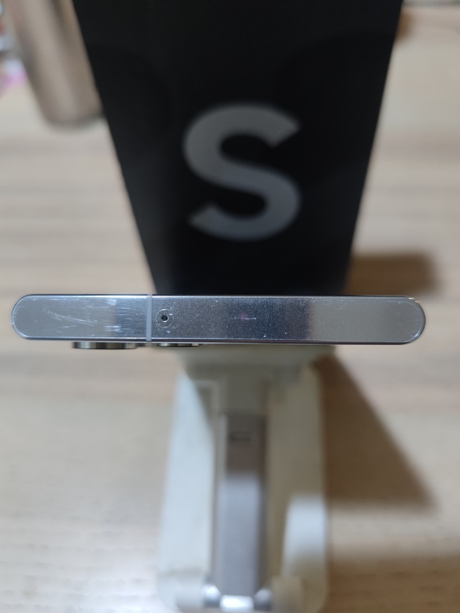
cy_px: 306
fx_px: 443
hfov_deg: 54.9
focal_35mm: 25
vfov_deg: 69.4
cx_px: 230
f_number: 1.85
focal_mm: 6.78
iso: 784
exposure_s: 1/60
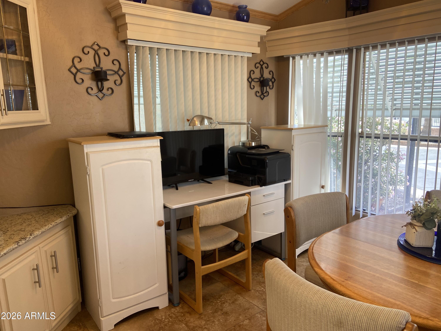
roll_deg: +1.4
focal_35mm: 26
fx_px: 331
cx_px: 220
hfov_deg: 67.3
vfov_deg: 53.1
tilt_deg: -11.7
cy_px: 166
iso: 64
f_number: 1.8
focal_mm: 4.25
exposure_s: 1/60
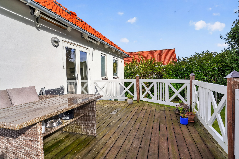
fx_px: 126
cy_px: 80
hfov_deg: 86.9
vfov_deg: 64.5
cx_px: 120
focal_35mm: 19
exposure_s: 1/160
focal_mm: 19
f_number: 8
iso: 400
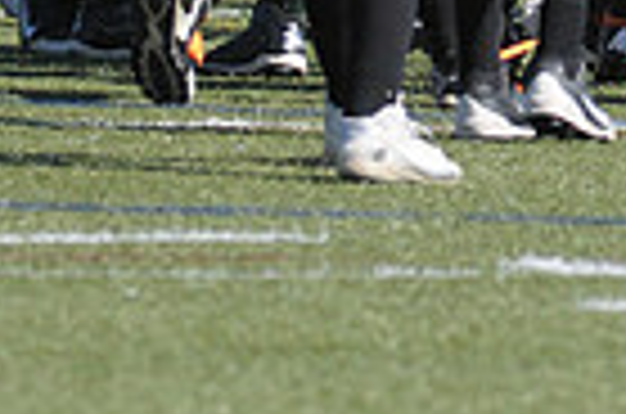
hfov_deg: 1.5
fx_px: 23924
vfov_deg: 1.0
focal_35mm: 1379
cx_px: 694
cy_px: -362
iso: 640
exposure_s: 1/3200
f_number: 4
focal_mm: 220
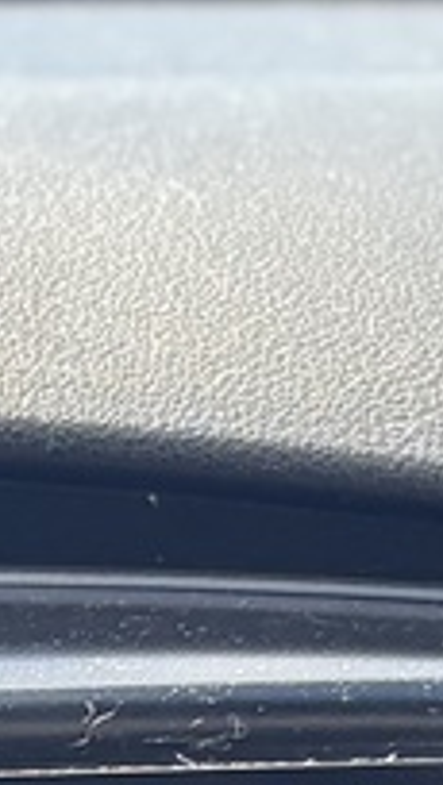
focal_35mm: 200
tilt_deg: -22.0
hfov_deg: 5.6
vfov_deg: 10.0
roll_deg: +3.8
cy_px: 1570
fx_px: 4170
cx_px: -1067
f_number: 1.6
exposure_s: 1/242
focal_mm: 5.96
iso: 80
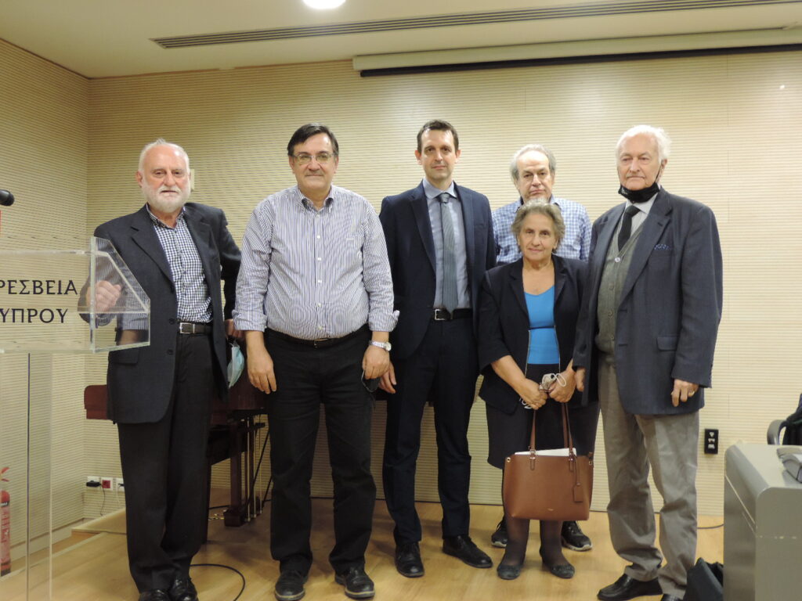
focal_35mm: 35
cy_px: 300
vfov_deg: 40.7
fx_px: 811
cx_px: 401
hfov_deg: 52.6
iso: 400
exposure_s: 1/13
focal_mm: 6.2
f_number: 3.3
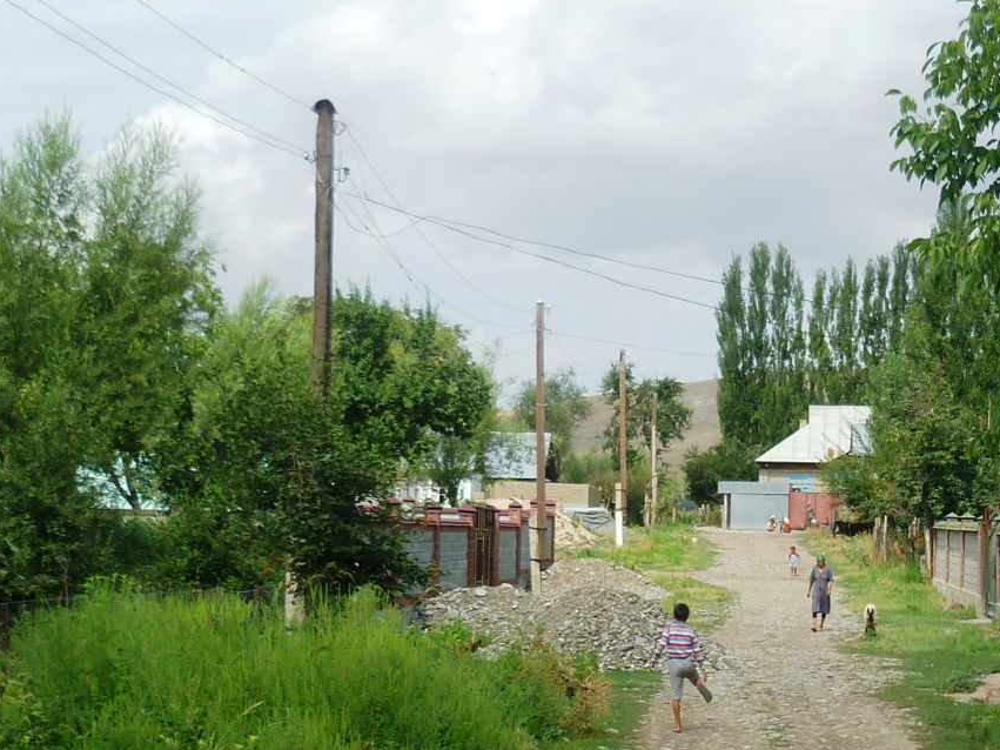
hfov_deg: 21.8
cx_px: 877
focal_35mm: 88
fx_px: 2542
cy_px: 498
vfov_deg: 16.7
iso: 80
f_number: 10
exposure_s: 1/125
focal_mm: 7
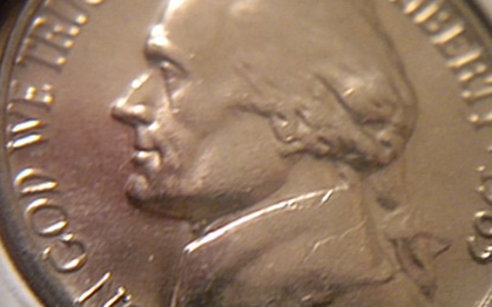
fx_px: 738
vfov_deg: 23.5
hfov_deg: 36.8
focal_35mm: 55
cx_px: 208
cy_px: 115
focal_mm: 6.3
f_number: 3.1
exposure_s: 1/9.4
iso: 400
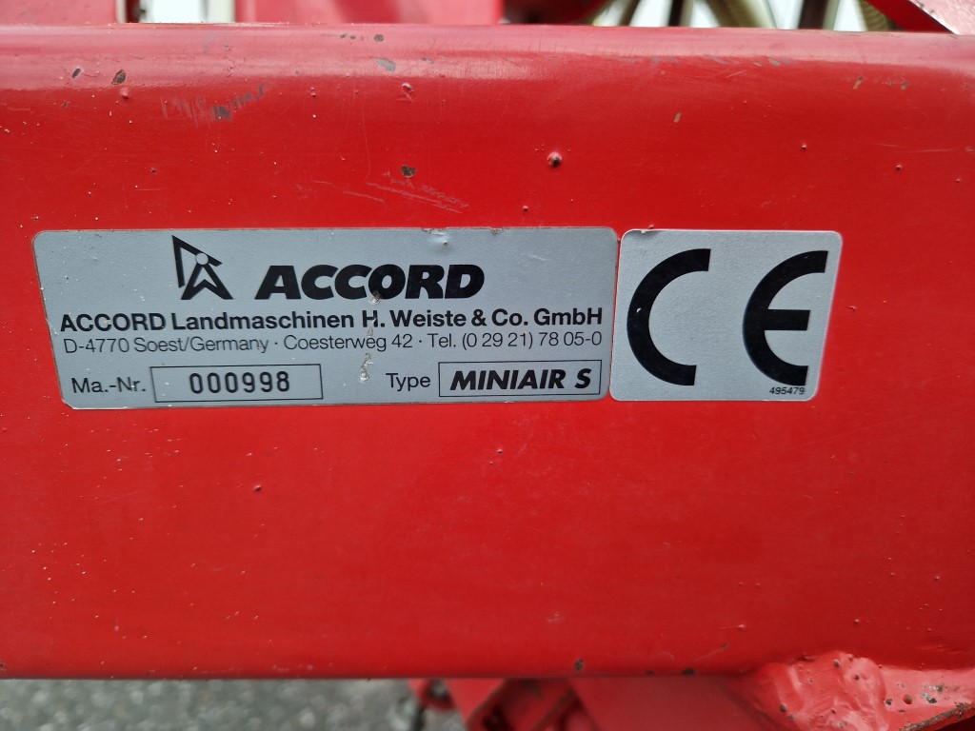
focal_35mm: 23
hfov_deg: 73.9
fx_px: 648
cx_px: 488
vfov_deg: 58.9
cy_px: 366
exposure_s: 1/526
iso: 50
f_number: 1.8
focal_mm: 5.4
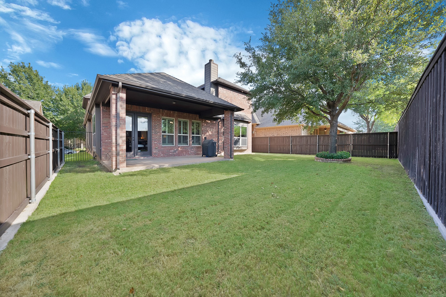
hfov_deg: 112.6
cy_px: 148
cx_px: 223
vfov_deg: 90.1
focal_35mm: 12
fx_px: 149
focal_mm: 12
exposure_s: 1/100
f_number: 7.1
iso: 640
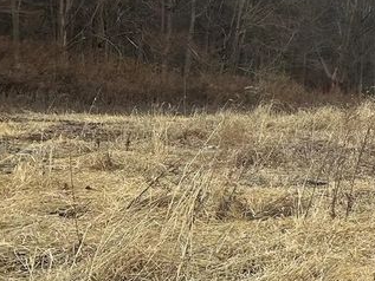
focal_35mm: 84
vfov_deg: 17.6
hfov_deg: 19.6
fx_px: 910
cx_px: 596
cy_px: 158
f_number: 1.5
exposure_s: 1/709
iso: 50
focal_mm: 5.7
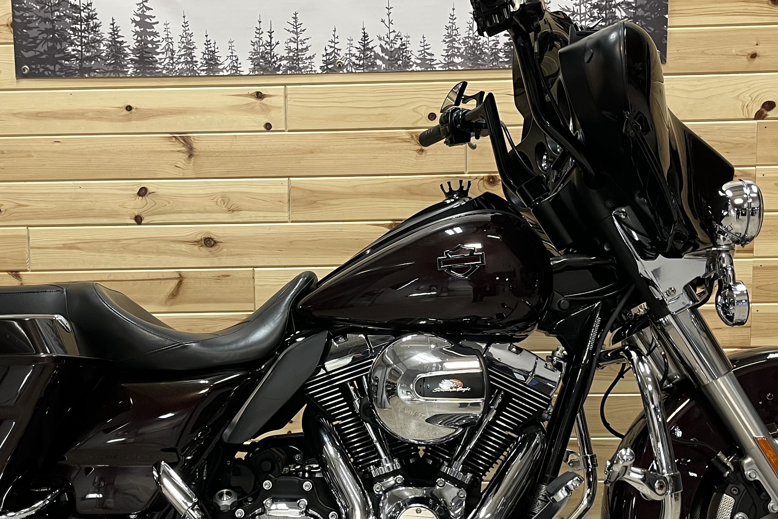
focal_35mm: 47
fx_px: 1016
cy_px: 309
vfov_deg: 28.6
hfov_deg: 41.8
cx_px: 333
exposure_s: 1/60
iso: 100
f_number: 1.6
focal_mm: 5.1
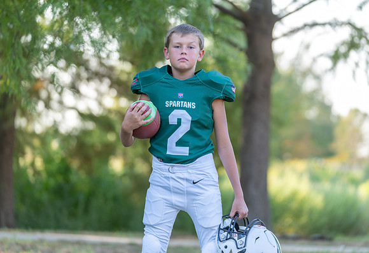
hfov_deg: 14.6
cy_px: 117
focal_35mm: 139
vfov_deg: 10.0
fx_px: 1440
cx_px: 189
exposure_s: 1/320
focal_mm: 125
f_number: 2.8
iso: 160
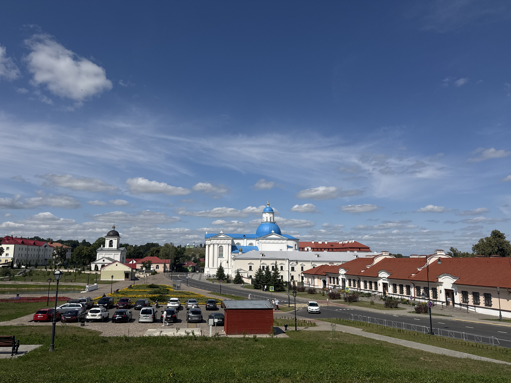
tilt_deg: +9.8
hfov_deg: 69.4
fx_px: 369
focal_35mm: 25
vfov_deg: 54.9
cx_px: 247
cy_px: 199
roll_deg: +0.3
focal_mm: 6.76
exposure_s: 1/10417
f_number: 1.78
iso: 80
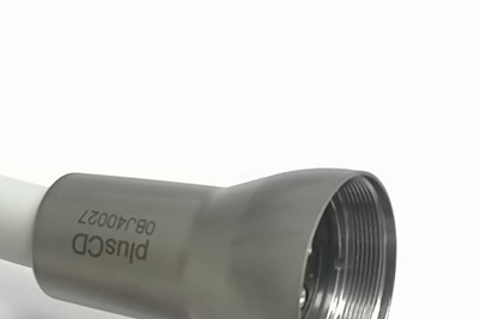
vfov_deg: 8.5
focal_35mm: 162
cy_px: 165
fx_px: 2159
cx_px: 238
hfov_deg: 12.7
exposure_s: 1/50
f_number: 1.8
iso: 200
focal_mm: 3.95
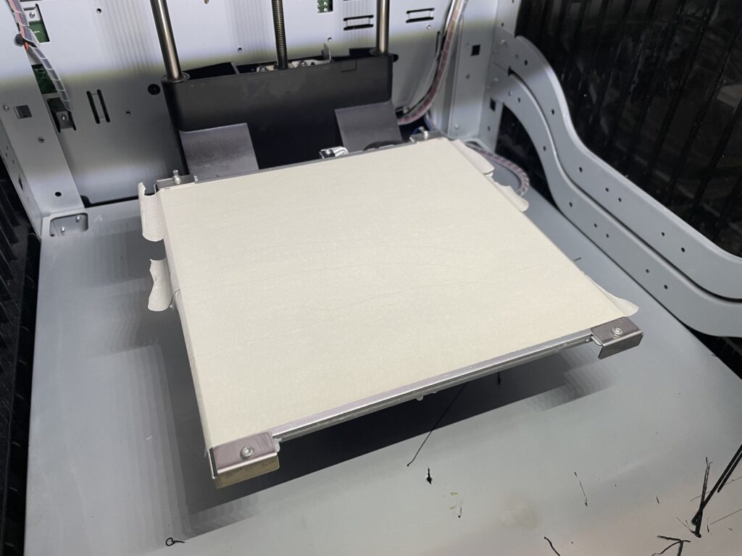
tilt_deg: -41.7
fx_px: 557
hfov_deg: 67.3
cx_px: 371
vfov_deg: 53.1
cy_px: 278
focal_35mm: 26
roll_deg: -0.2
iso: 100
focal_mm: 4.2
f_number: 1.6
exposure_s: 1/50
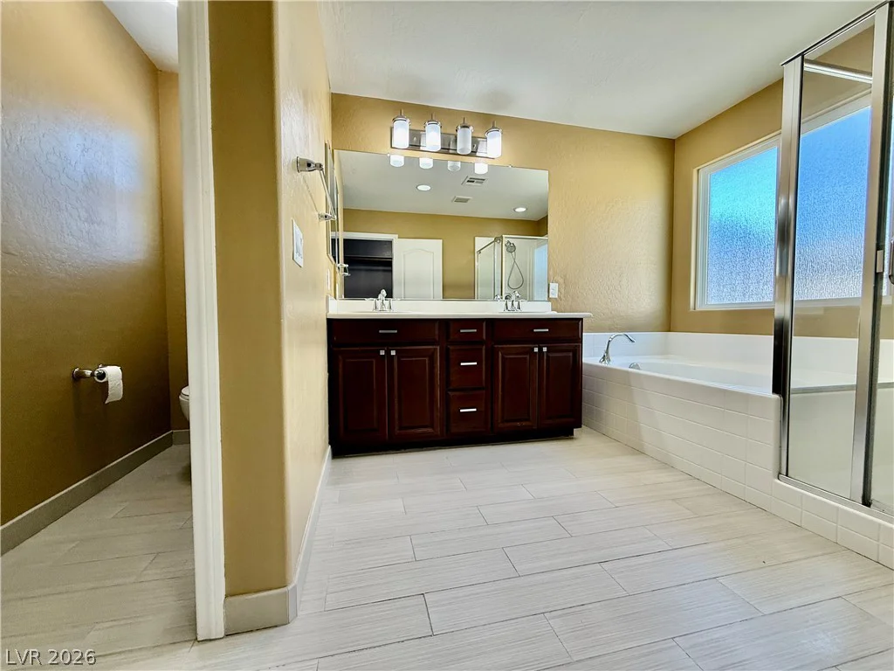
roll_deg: +0.3
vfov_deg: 85.7
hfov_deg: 102.1
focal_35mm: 14
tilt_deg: -0.5
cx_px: 447
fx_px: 362
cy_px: 336
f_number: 2.2
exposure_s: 1/120
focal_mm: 2.22
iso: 160
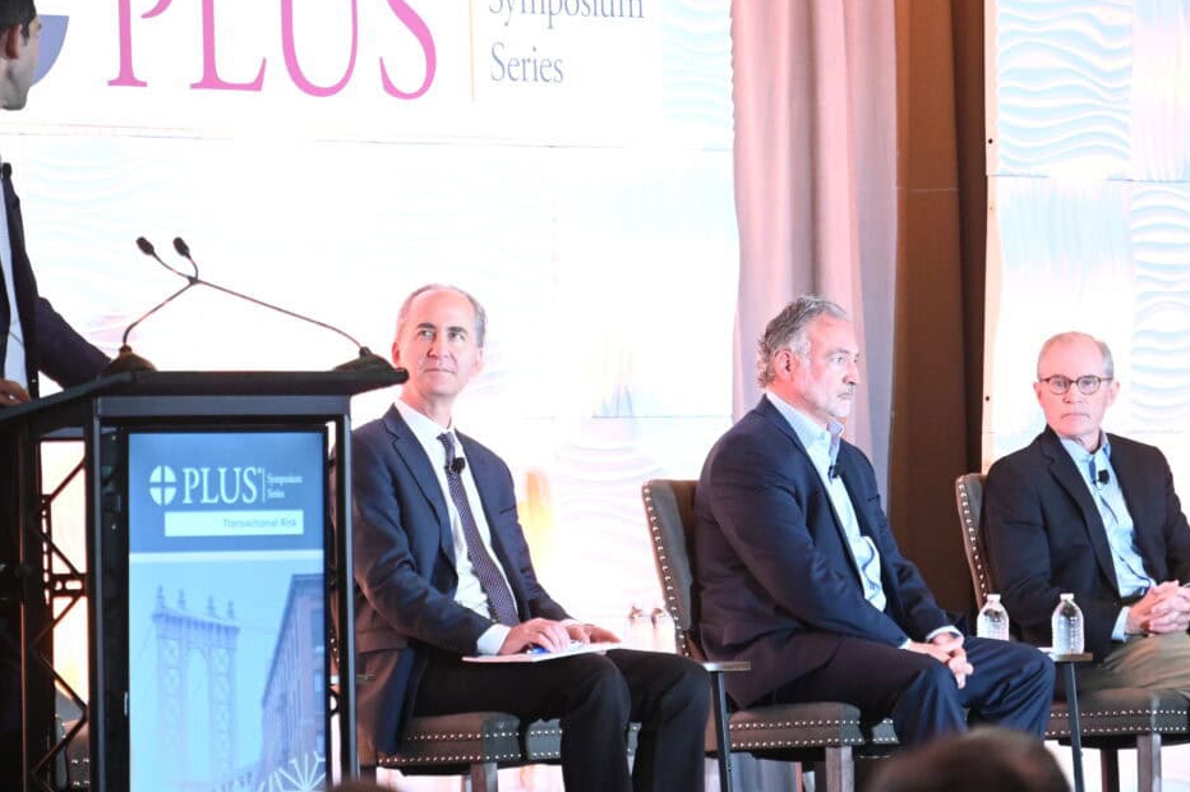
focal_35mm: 313
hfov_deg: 6.6
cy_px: 321
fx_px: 10339
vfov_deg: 4.4
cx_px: 438
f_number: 5.6
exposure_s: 1/125
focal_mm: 190
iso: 6400
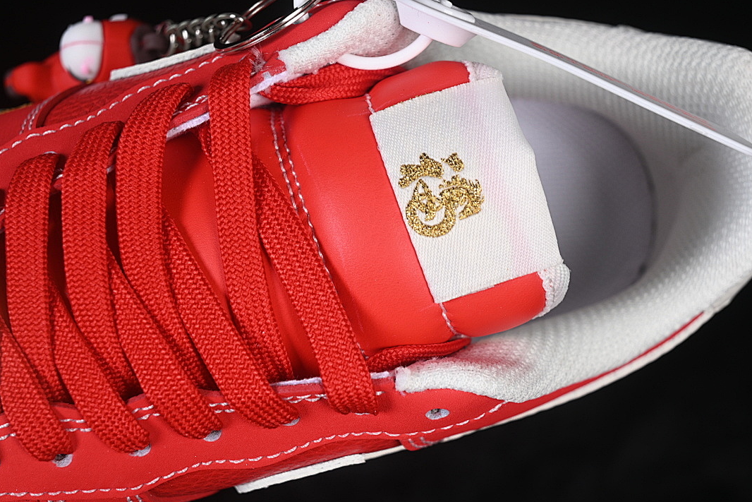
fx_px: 1588
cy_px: 251
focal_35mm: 76
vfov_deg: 18.0
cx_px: 379
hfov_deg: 26.6
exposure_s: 1/80
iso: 160
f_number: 7.1
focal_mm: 50
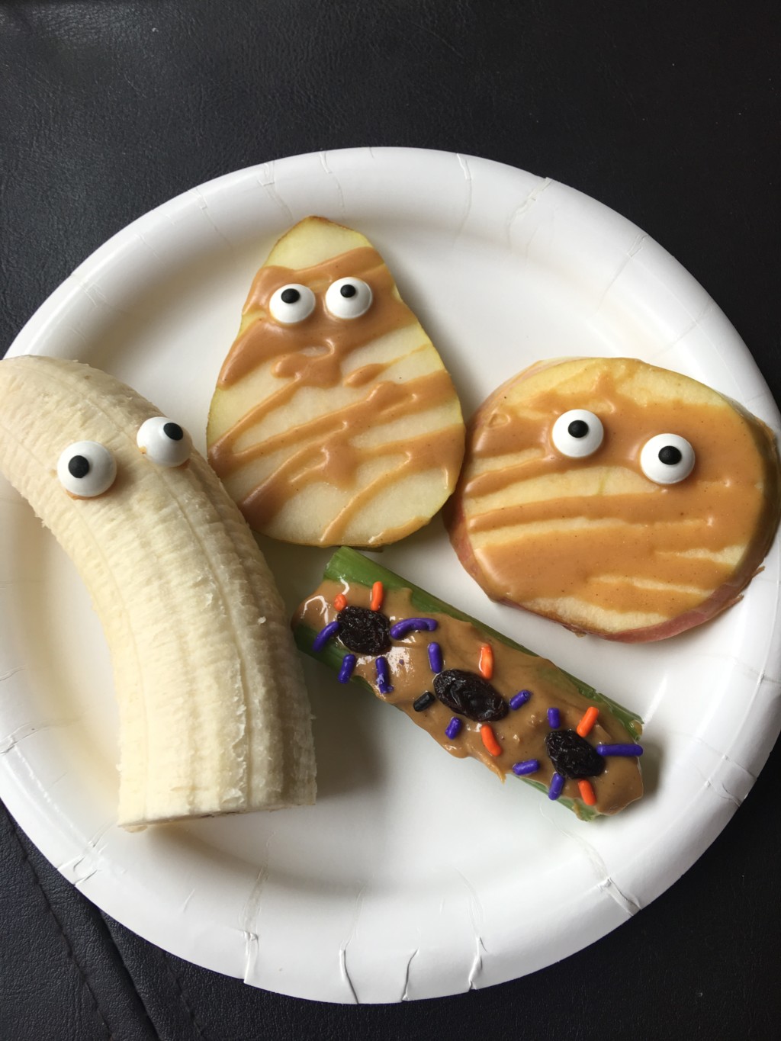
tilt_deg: -73.7
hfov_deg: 48.2
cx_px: 390
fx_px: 872
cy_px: 520
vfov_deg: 61.7
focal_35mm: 29
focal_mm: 4.15
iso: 25
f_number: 2.2
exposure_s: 1/60
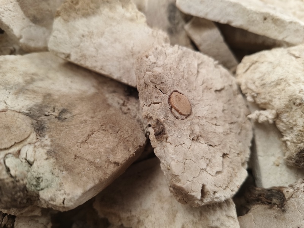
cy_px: 114
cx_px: 152
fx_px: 202
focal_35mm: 23
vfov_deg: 58.9
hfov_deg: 73.9
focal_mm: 5.6
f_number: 1.88
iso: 753
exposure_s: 1/50
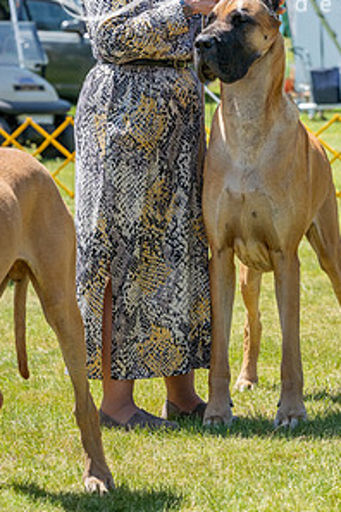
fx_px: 2500
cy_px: 174
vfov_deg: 11.7
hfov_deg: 7.8
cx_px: 251
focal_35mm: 176
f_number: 6.3
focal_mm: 116
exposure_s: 1/2500
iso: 1250
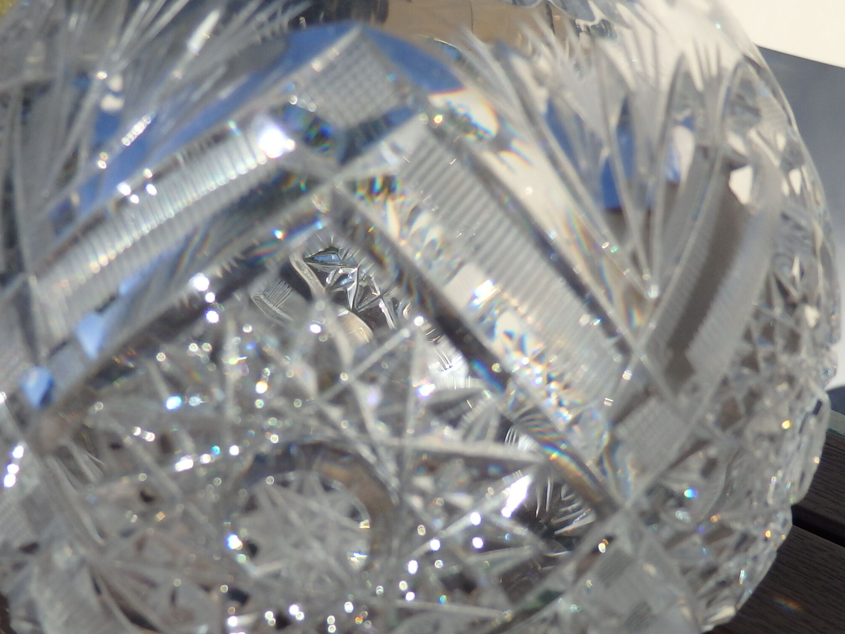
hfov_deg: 46.6
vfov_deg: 35.3
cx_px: 350
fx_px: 976
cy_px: 458
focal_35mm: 40
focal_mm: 4.5
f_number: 8.7
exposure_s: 1/250
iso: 125
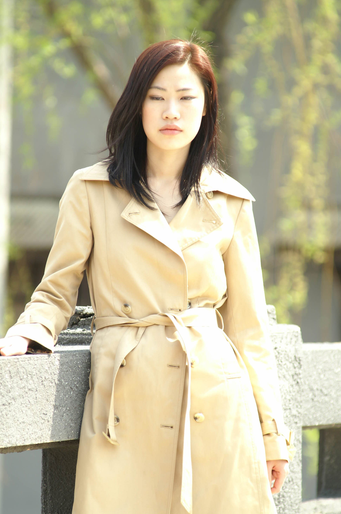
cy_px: 265
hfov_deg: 4.4
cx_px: 167
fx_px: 4413
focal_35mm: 310
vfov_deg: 6.7
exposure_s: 1/500
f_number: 4
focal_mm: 200
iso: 200
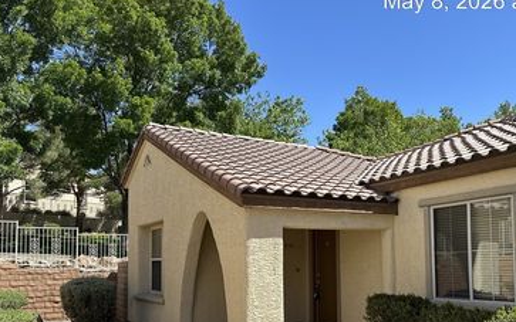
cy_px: 232
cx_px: 327
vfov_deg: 35.7
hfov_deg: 54.6
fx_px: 492
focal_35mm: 35
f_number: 1.78
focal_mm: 6.86
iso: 80
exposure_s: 1/3472
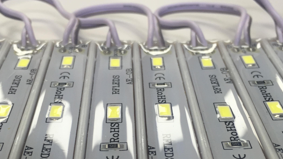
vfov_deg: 24.0
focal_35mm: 49
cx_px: 125
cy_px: 133
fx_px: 368
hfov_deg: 42.0
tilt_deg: -38.9
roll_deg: -0.1
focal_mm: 4.15
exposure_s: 1/50
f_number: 2.2
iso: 40
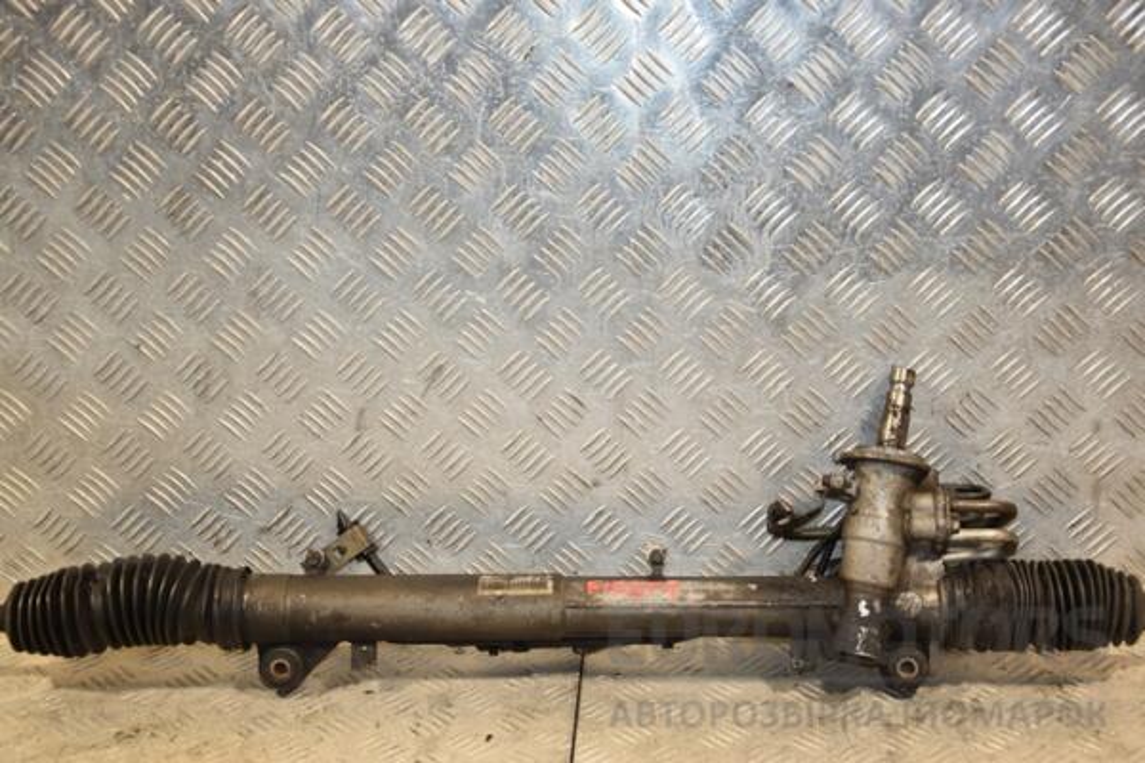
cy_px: 382
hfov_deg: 37.9
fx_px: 1670
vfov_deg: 25.8
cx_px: 572
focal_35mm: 52
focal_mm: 35
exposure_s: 1/160
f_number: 5
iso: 800
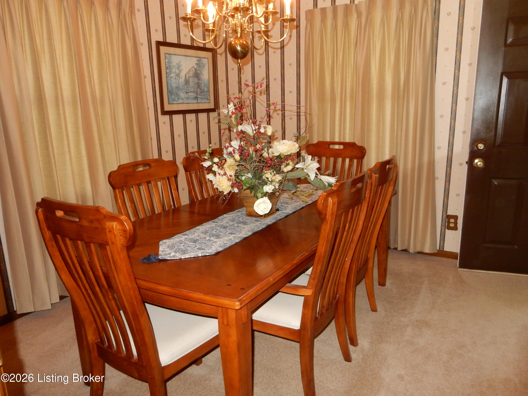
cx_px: 264
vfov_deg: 54.9
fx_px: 381
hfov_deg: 69.4
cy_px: 198
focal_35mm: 25
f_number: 3.7
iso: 320
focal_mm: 4.5
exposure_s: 1/30
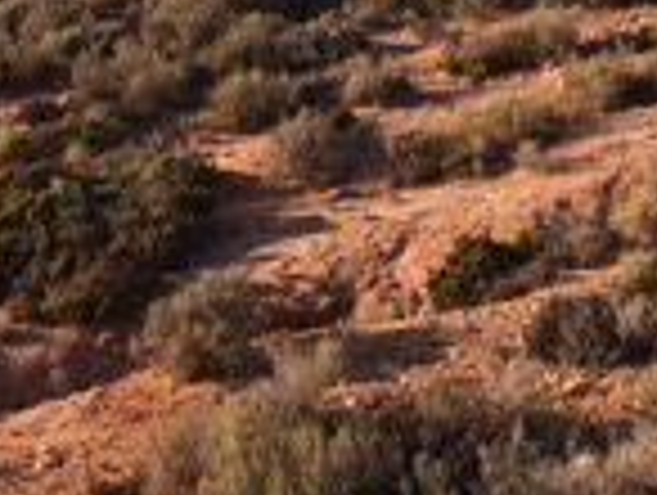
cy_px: 58
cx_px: 266
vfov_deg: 14.3
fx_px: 1958
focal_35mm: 103
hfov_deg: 19.0
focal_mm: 4.15
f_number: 2.2
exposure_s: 1/1001
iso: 32
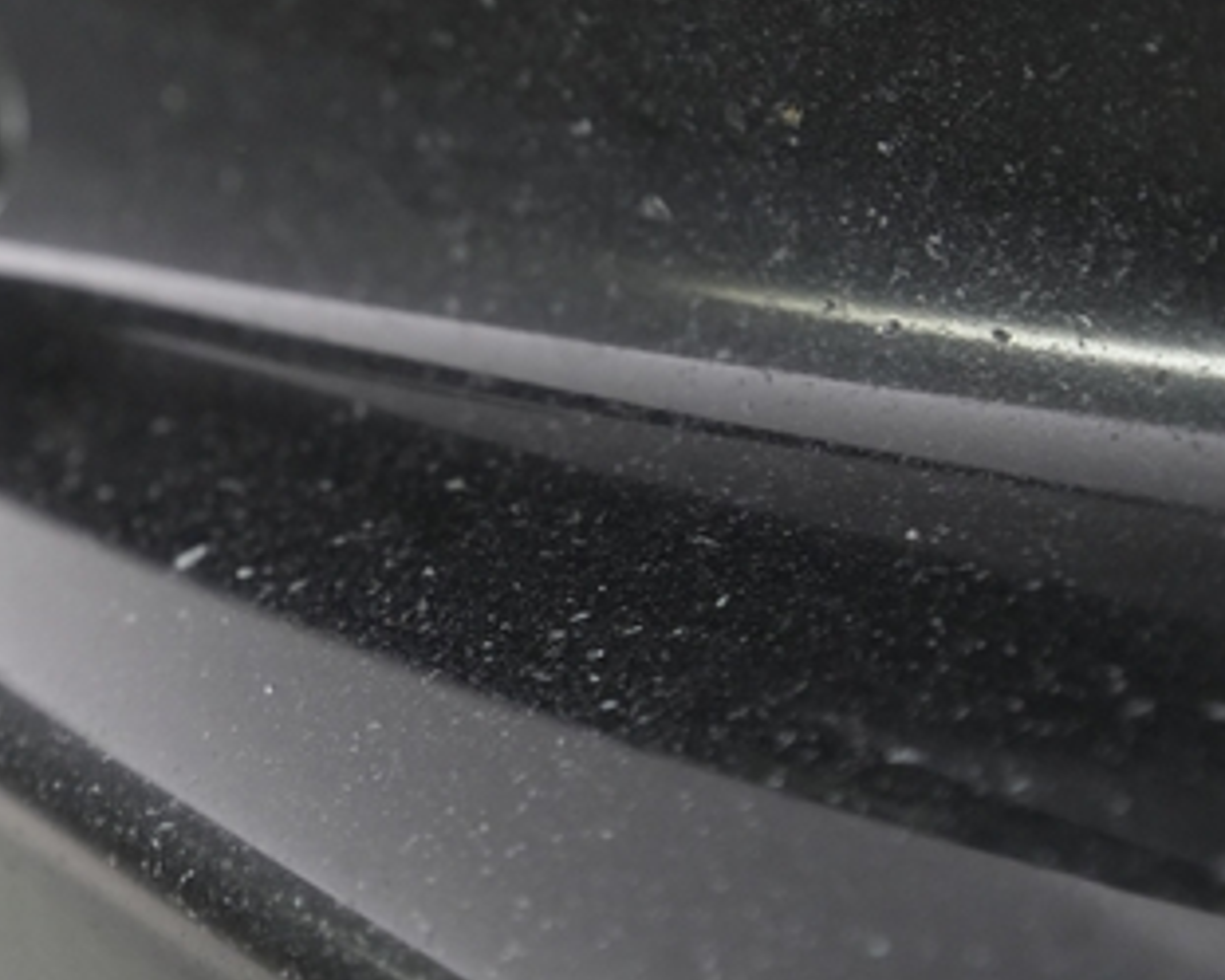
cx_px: 244
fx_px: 1958
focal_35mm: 54
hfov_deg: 33.7
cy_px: 276
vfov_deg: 27.8
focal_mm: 28
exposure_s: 1/100
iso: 4000
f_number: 4.5
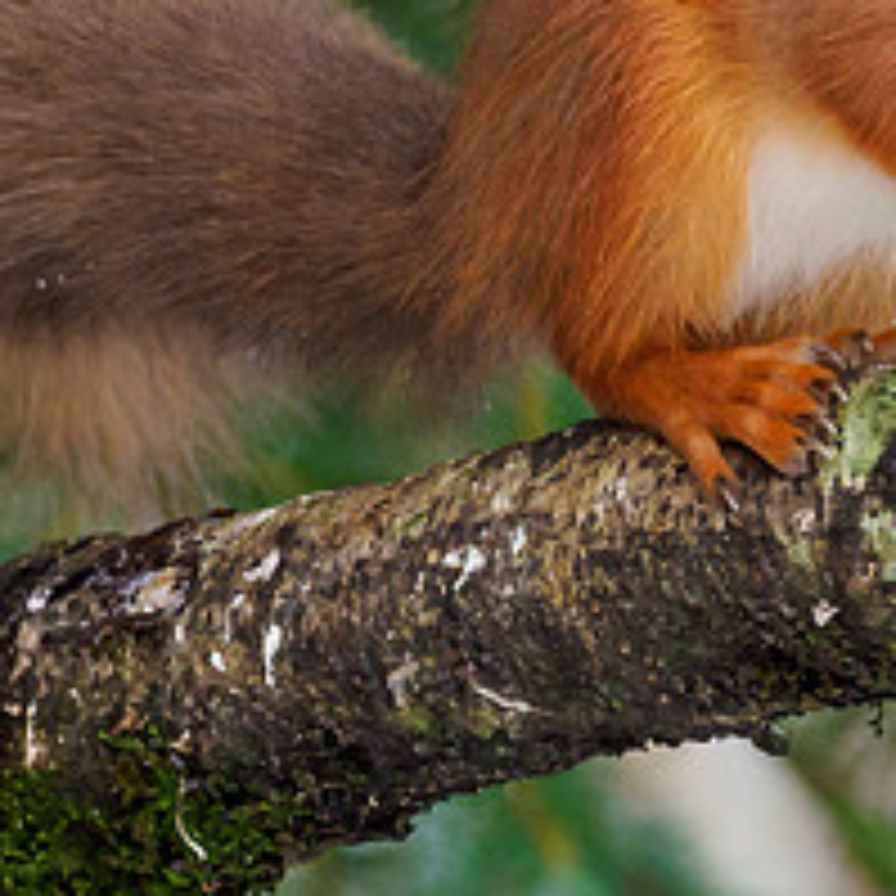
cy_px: 9
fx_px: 70283
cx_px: 736
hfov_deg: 0.7
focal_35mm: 2400
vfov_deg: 0.7
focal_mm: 300
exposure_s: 1/250
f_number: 4.5
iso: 1250
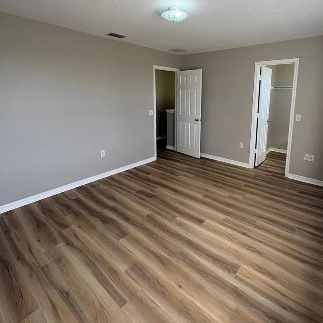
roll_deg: -0.4
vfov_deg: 76.5
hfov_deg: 77.2
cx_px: 185
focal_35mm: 19
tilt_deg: -7.9
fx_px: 201
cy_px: 124
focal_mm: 2.22
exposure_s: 1/100
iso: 50
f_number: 2.2
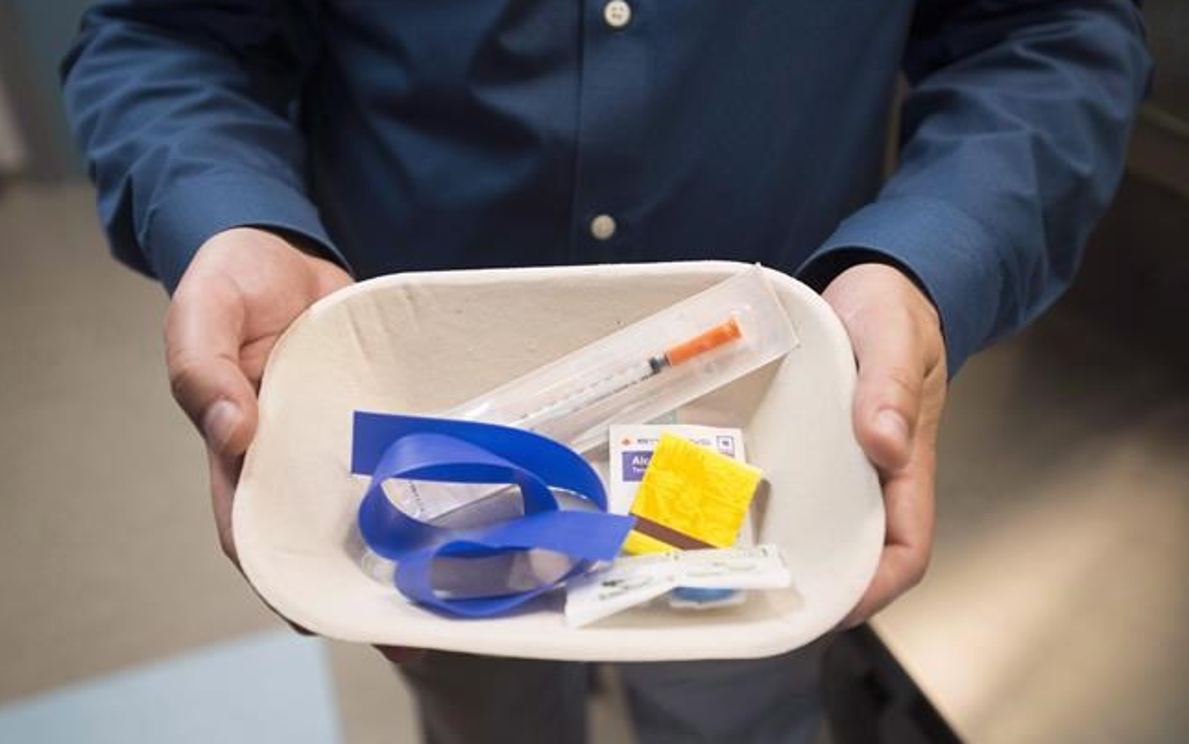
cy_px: 382
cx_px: 593
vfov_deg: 35.4
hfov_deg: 54.0
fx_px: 1167
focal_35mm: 36
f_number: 2.8
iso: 800
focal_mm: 35
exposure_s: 1/125
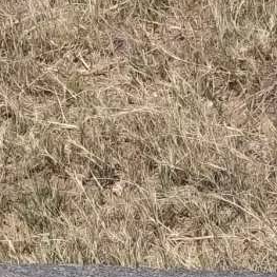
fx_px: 1168
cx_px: 58
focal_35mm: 129
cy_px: 319
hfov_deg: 13.5
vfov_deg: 13.2
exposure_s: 1/800
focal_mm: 5.7
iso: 80
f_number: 5.5
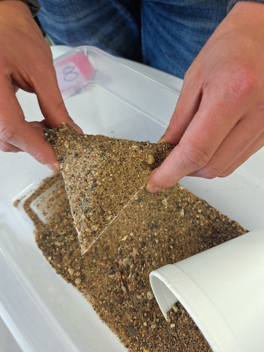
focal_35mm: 23
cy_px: 176
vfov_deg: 73.9
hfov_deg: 58.9
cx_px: 132
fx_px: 234
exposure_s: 1/40
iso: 64
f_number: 1.8
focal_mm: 5.54
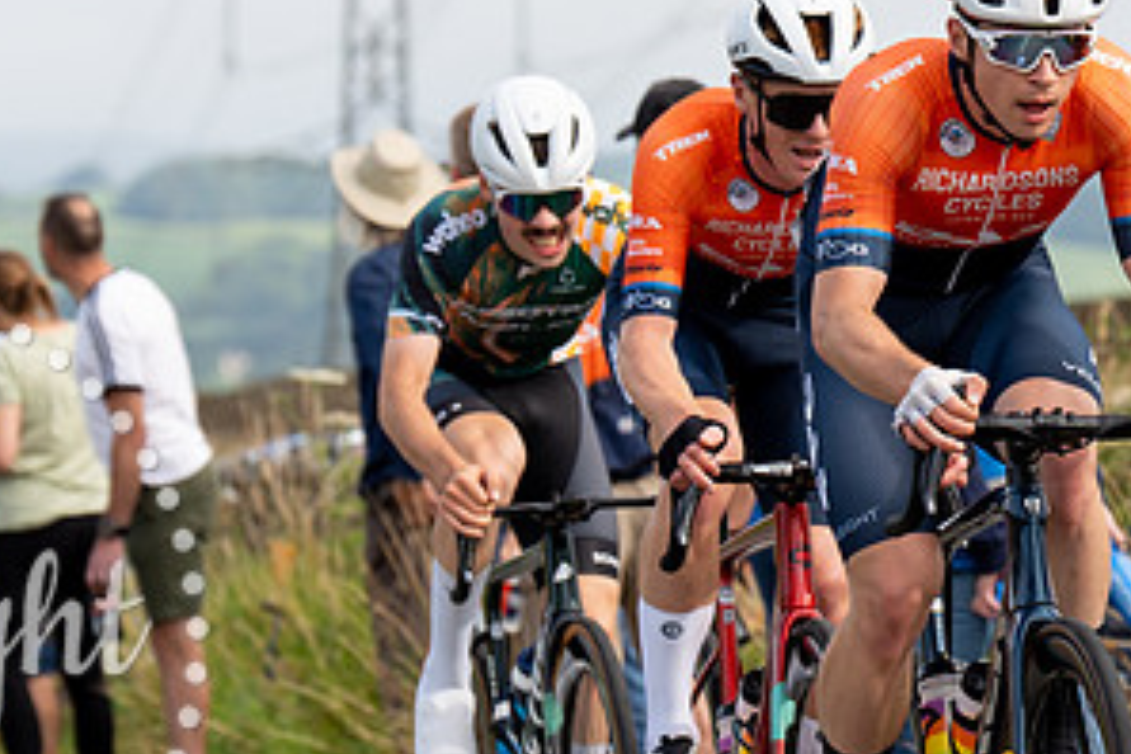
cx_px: 889
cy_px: 198
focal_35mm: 413
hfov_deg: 5.0
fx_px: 12974
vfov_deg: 3.3
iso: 250
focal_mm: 128
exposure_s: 1/800
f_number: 4.5
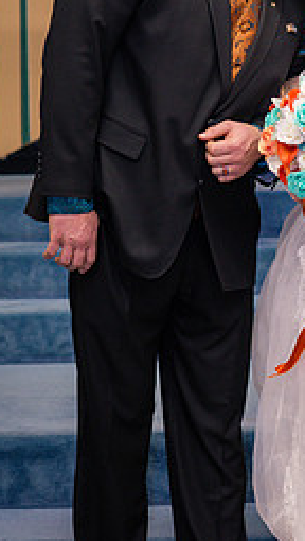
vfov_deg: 13.7
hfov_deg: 7.7
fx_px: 2251
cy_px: 182
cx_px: 288
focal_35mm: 157
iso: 800
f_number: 3.2
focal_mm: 85
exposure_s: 1/160
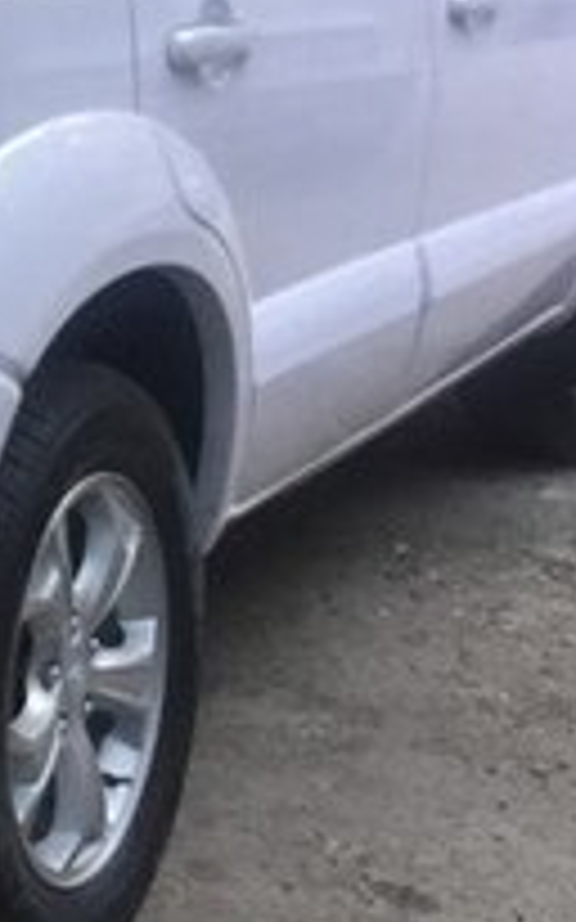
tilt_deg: -10.4
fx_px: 2488
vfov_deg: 20.9
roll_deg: +1.4
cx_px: -662
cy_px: 295
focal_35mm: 99
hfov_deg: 11.6
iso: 50
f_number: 2.2
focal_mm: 4.15
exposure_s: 1/33
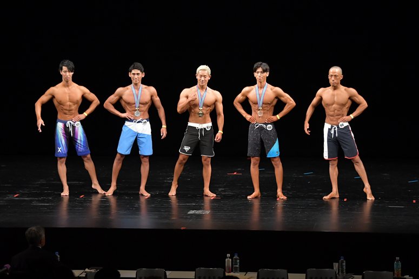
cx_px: 210
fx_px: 1710
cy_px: 140
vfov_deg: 9.3
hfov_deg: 14.0
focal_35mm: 147
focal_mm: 98
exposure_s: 1/400
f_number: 5.6
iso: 3200
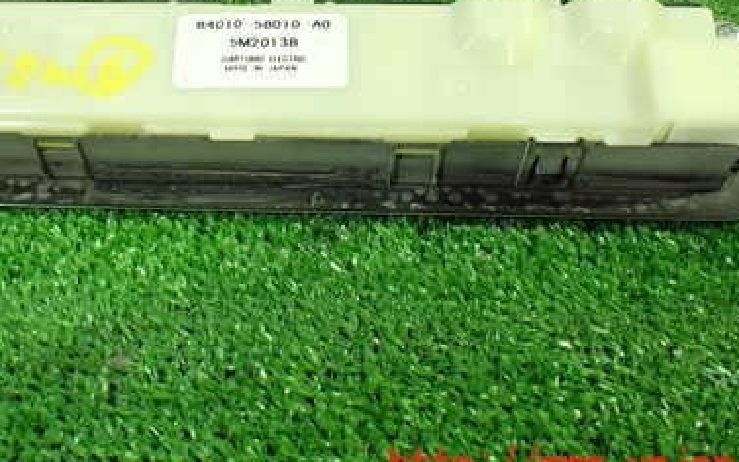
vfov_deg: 23.4
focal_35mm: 54
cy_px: 51
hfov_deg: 37.1
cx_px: 243
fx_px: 1088
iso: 800
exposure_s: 1/50
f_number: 2.4
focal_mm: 5.79
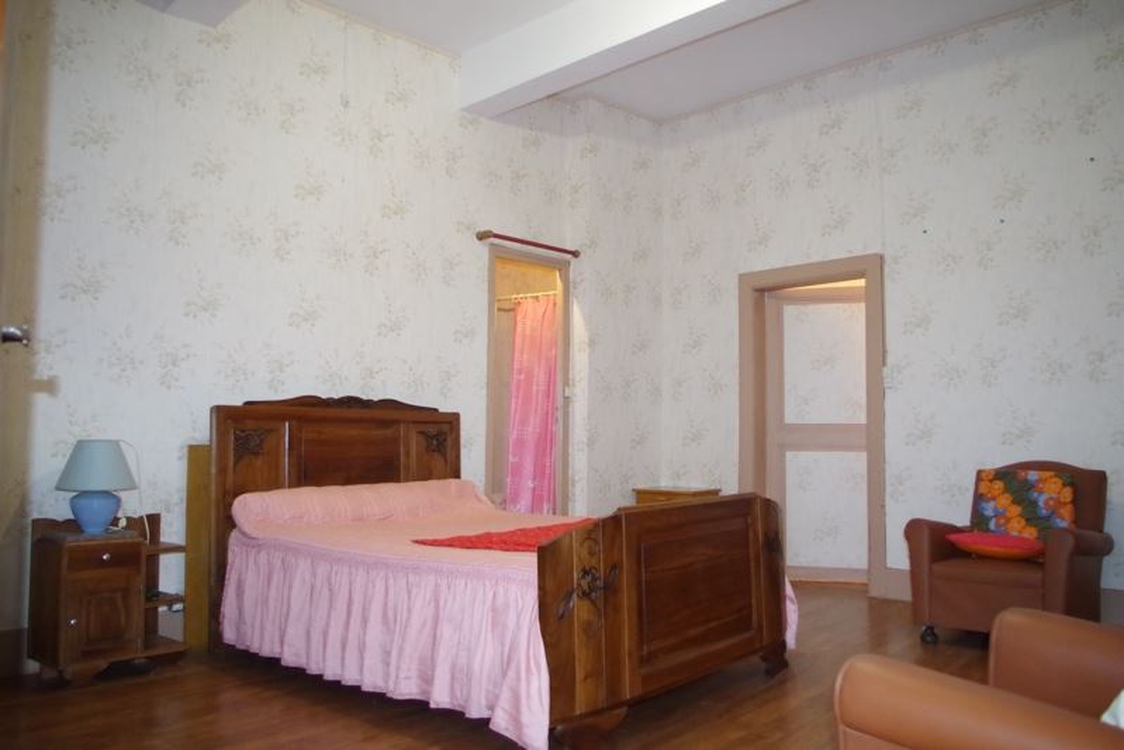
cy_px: 375
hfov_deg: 67.4
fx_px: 843
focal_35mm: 27
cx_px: 562
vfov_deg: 47.9
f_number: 3.5
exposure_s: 1/100
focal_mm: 18
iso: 3200
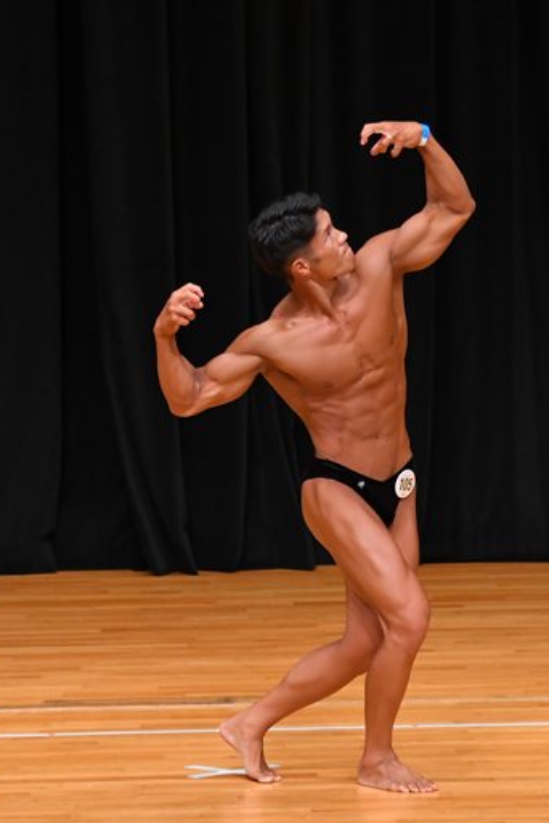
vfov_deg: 5.4
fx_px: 8806
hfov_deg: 3.6
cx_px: 293
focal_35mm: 385
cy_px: 412
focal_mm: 170
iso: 3200
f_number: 5.6
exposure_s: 1/400
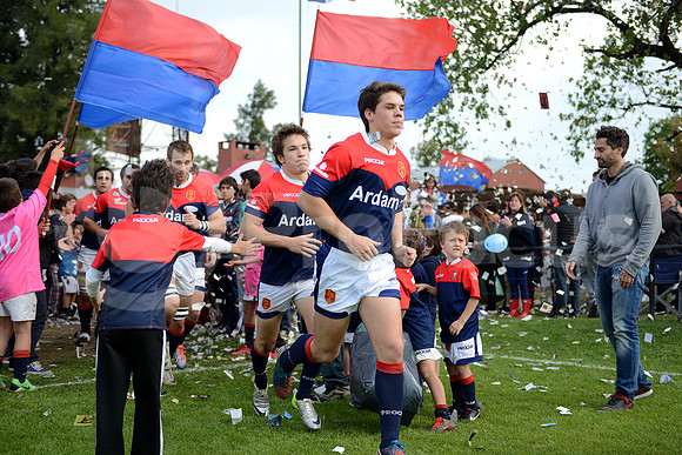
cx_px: 341
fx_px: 910
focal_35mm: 48
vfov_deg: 28.1
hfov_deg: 41.1
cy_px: 228
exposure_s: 1/1600
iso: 250
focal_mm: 48
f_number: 2.8
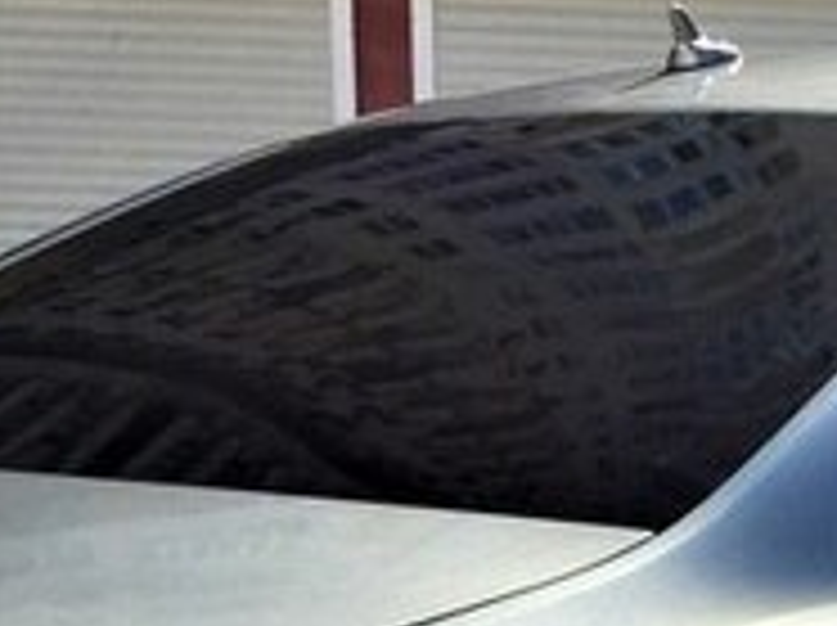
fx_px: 2487
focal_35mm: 103
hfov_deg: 18.3
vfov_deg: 13.5
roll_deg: -3.6
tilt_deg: -15.5
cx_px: 968
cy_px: 953
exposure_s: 1/1464
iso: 32
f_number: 2.2
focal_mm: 4.15
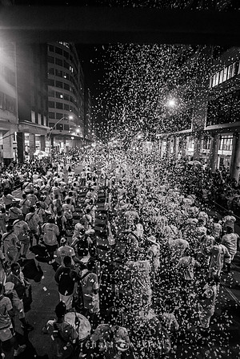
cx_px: 120
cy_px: 180
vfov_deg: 78.6
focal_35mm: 22
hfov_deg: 57.2
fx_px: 220
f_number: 4
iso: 3200
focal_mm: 22
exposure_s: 1/100
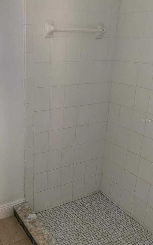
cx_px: 40
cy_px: 120
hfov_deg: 34.6
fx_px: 240
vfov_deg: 54.0
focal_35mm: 36
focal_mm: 4.25
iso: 100
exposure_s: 1/60
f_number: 1.8
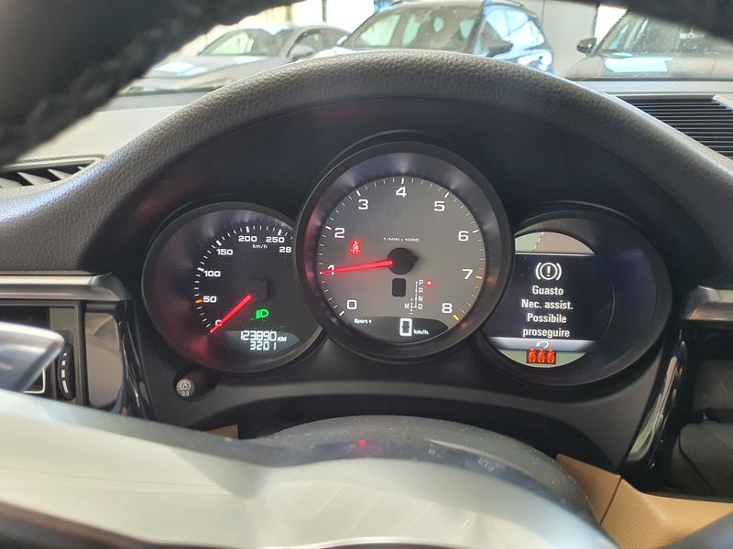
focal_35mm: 26
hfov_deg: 67.3
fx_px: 551
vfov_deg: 53.1
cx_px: 366
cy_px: 274
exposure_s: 1/50
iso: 320
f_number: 1.5
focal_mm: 4.3
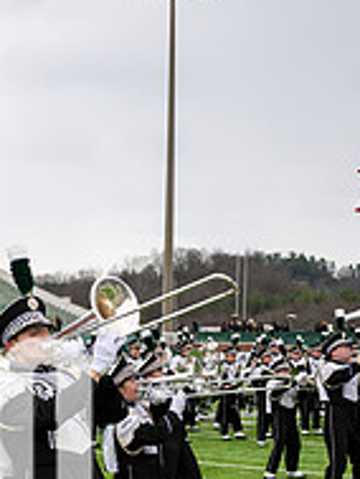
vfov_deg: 20.5
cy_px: 457
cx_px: -99
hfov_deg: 15.2
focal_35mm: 93
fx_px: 1288
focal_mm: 31.5
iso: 100
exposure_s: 1/500
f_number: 2.8
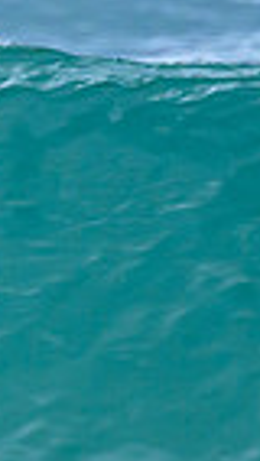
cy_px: 261
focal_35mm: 3274
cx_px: -183
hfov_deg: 0.4
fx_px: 40079
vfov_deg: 0.7
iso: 1800
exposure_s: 1/2000
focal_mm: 560
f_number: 8
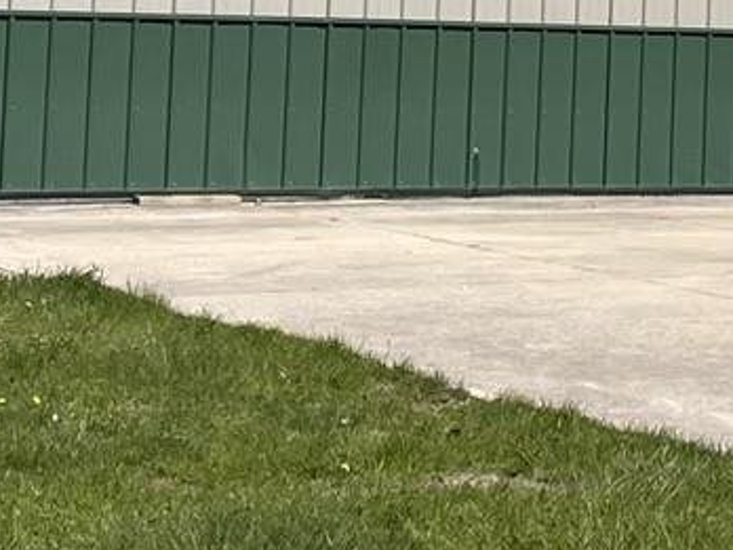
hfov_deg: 12.8
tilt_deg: +2.9
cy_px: -207
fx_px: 3240
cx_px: 615
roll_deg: -1.6
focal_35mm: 153
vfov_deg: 9.5
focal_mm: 4.2
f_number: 1.6
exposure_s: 1/3401
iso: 32
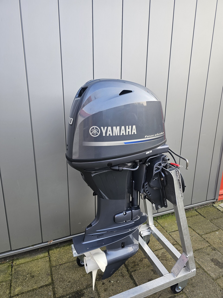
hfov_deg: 58.9
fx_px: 198
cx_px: 112
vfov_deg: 73.9
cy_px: 149
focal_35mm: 23
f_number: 1.7
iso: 32
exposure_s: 1/180
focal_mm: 6.3
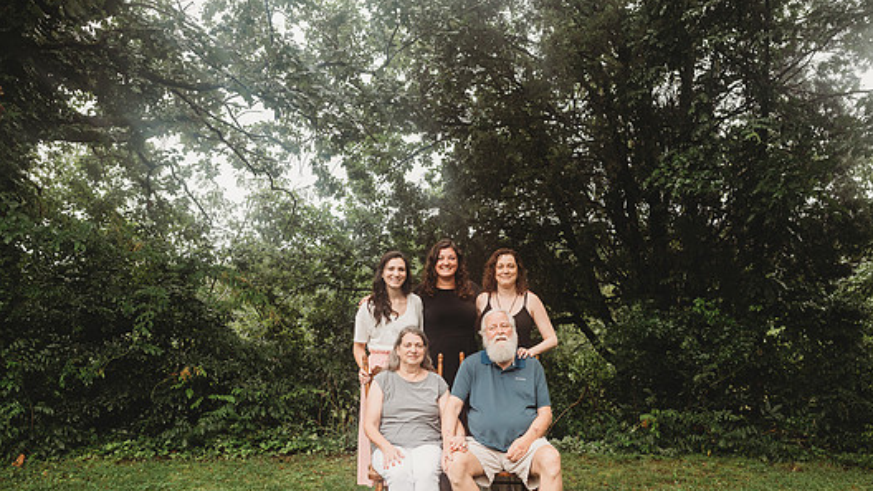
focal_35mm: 29
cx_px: 448
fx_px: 671
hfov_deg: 66.1
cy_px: 314
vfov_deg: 39.8
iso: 400
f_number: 3.5
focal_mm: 24
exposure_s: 1/160
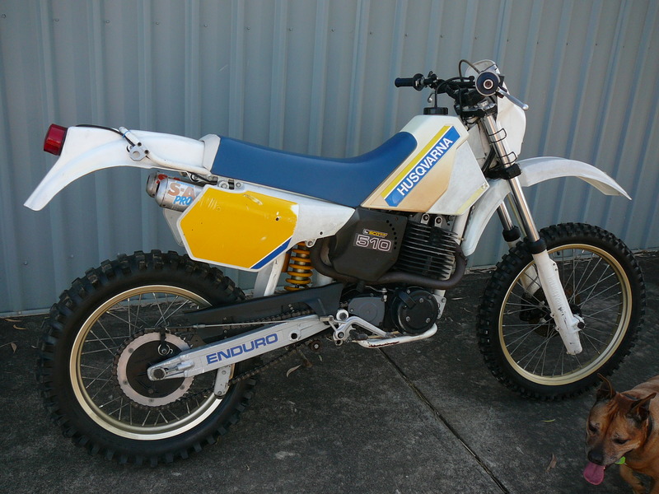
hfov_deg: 52.6
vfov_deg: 40.7
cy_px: 247
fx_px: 666
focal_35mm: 35
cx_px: 330
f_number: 2.8
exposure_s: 1/250
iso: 80
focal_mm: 5.2
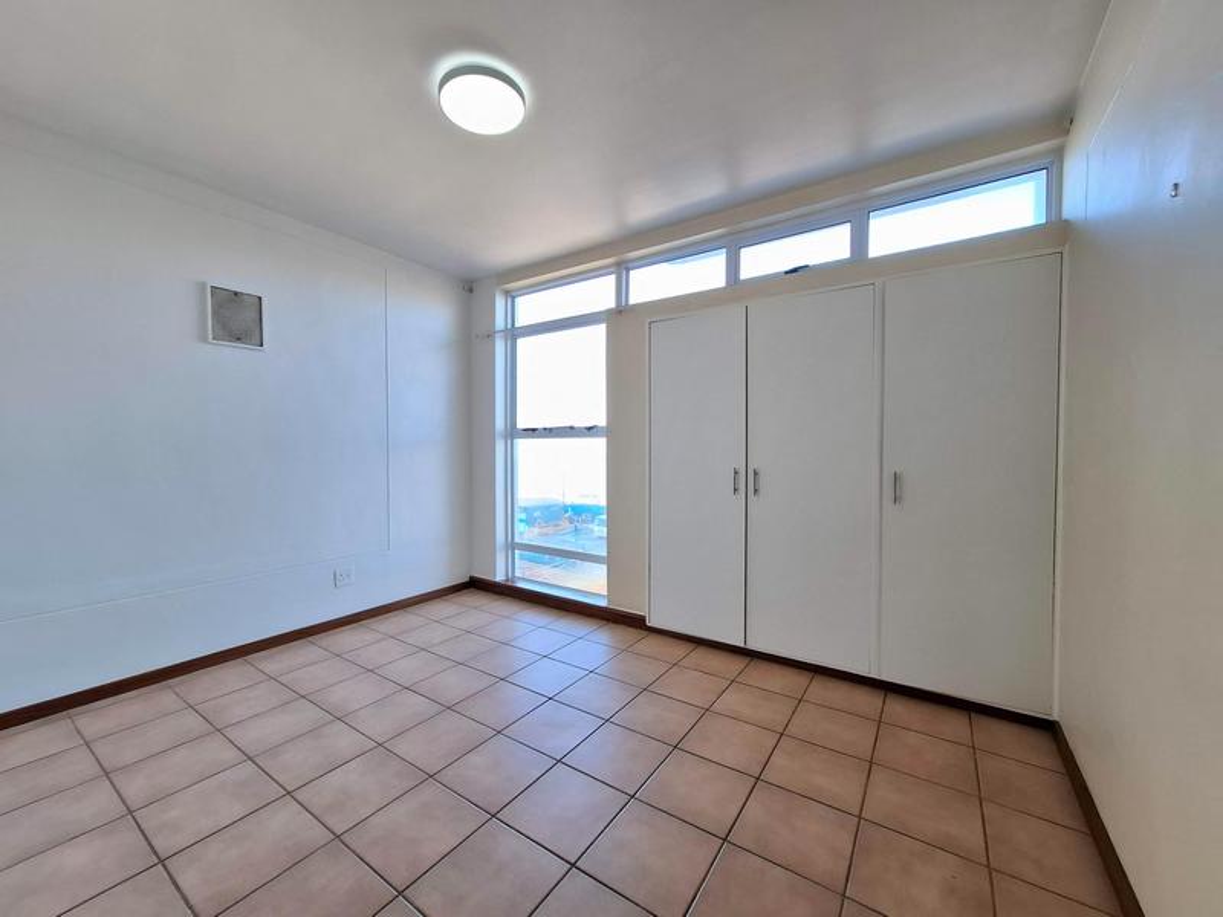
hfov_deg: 106.2
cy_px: 458
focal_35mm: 13
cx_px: 612
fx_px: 459
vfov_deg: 89.9
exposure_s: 1/50
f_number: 2.2
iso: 40
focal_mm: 1.74
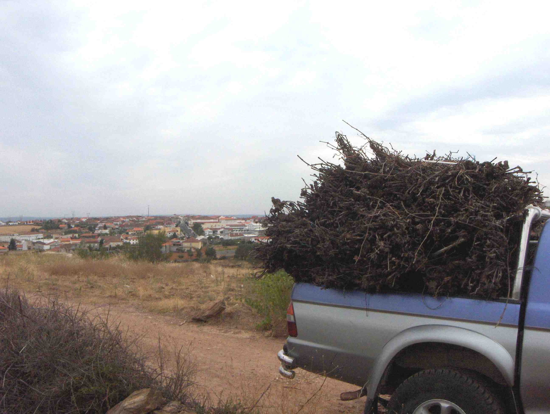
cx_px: 275
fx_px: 621
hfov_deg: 47.8
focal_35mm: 39
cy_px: 207
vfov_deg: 36.9
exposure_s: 1/1818
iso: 100
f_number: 4.8
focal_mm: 8
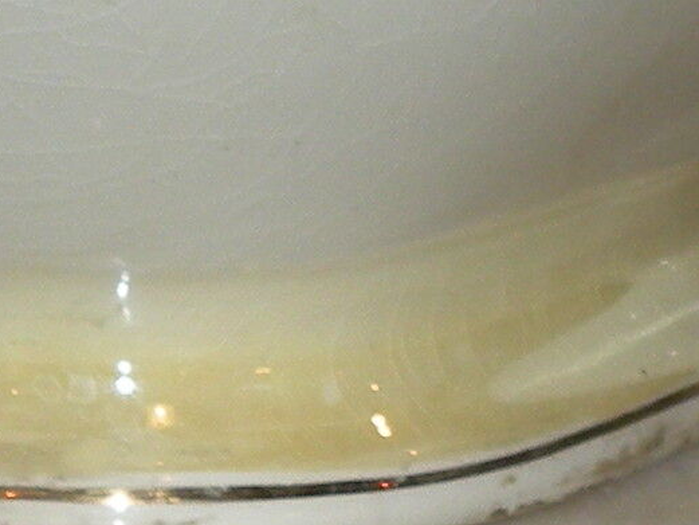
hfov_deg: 5.1
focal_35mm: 392
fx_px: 7917
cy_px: -806
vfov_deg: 3.7
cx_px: 228
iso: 64
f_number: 3.5
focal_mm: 9.8
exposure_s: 1/60
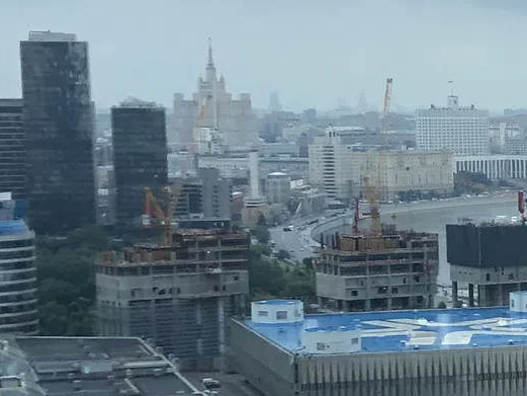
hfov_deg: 14.4
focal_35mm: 129
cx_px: 763
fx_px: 1964
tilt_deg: -7.7
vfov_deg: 11.4
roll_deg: +1.1
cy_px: 377
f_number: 1.8
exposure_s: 1/410
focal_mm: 4
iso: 20
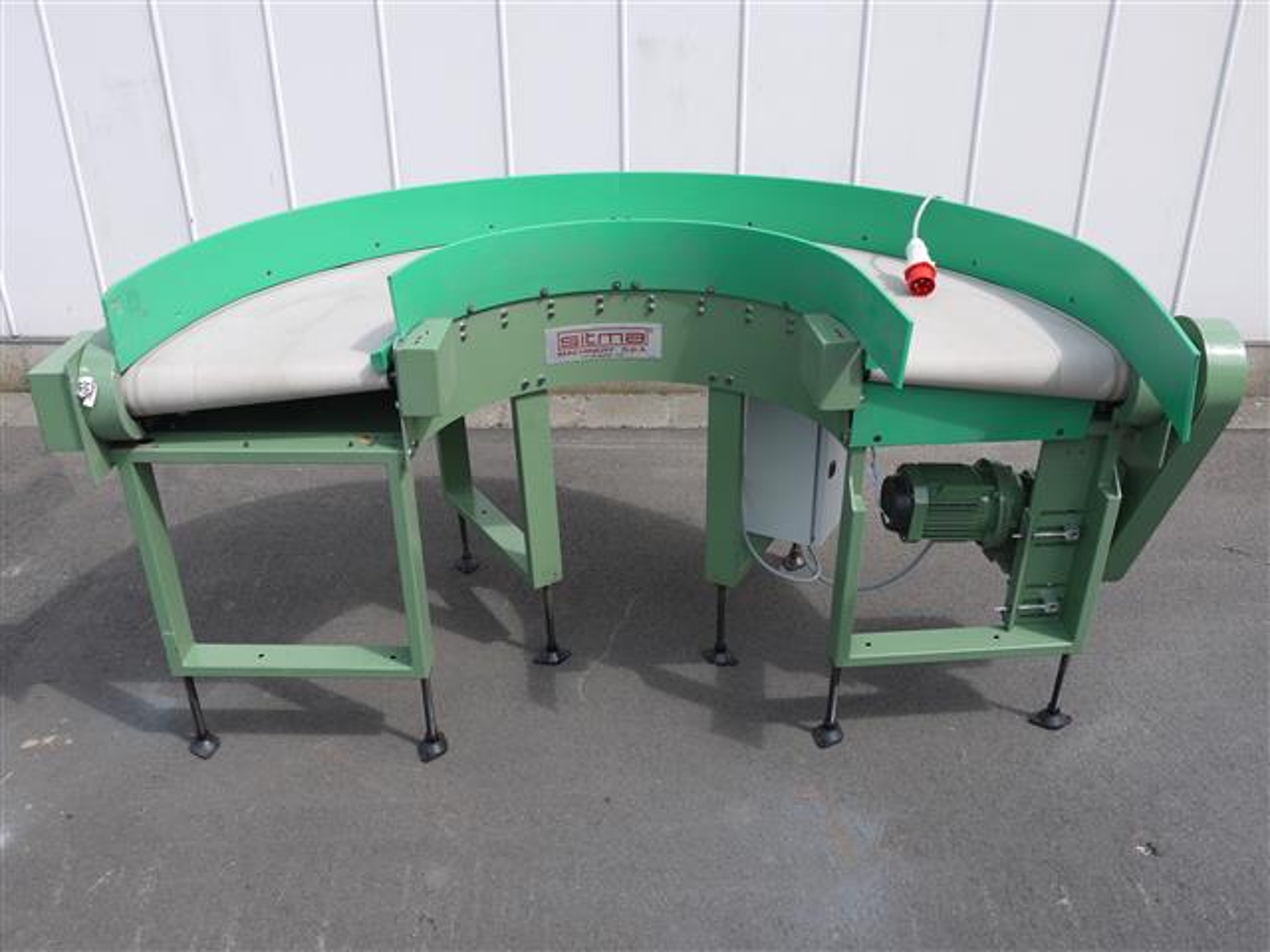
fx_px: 1174
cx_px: 635
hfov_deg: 56.8
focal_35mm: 32
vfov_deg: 44.2
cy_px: 476
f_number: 7.1
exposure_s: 1/250
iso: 100
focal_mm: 16
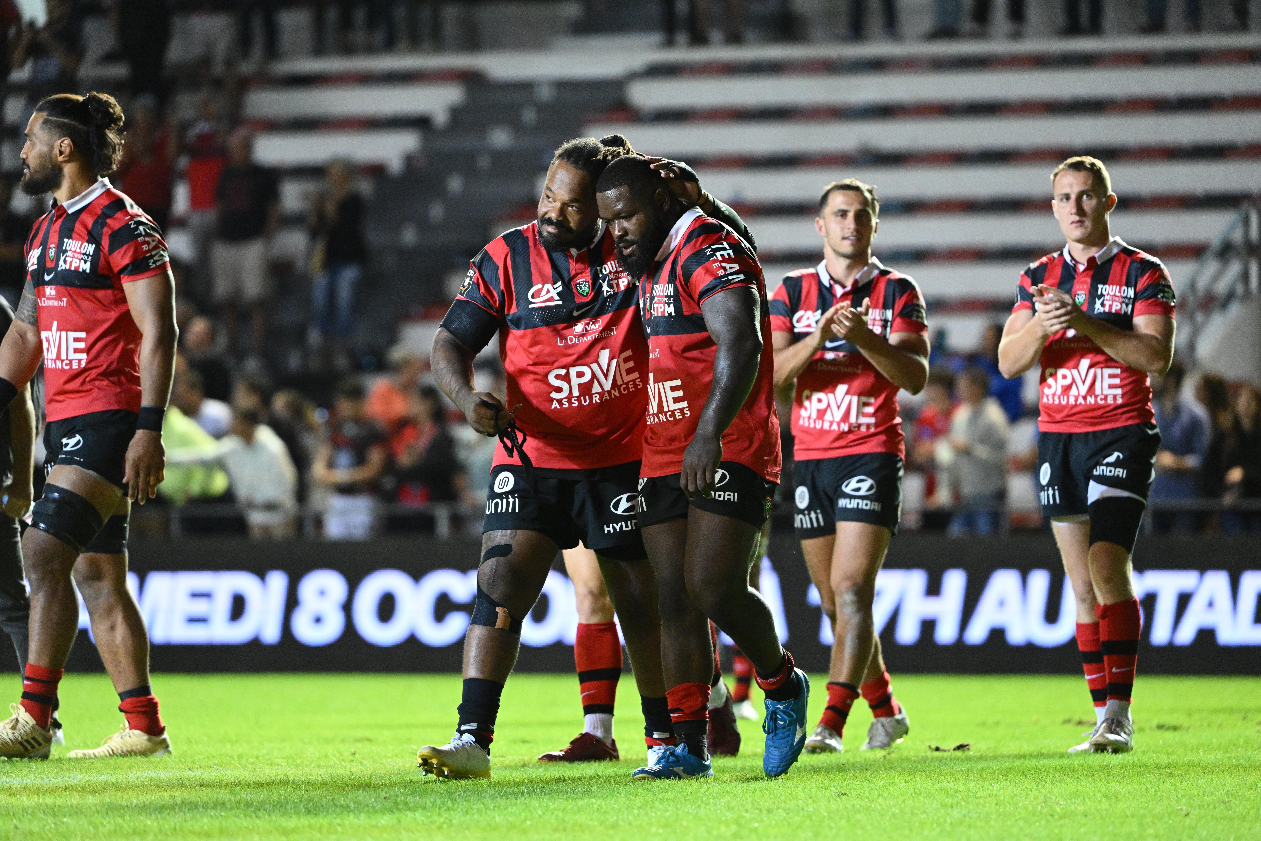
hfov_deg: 7.4
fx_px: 9807
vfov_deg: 4.9
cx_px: 630
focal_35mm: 280
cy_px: 420
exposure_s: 1/640
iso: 8000
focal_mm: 280
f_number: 4
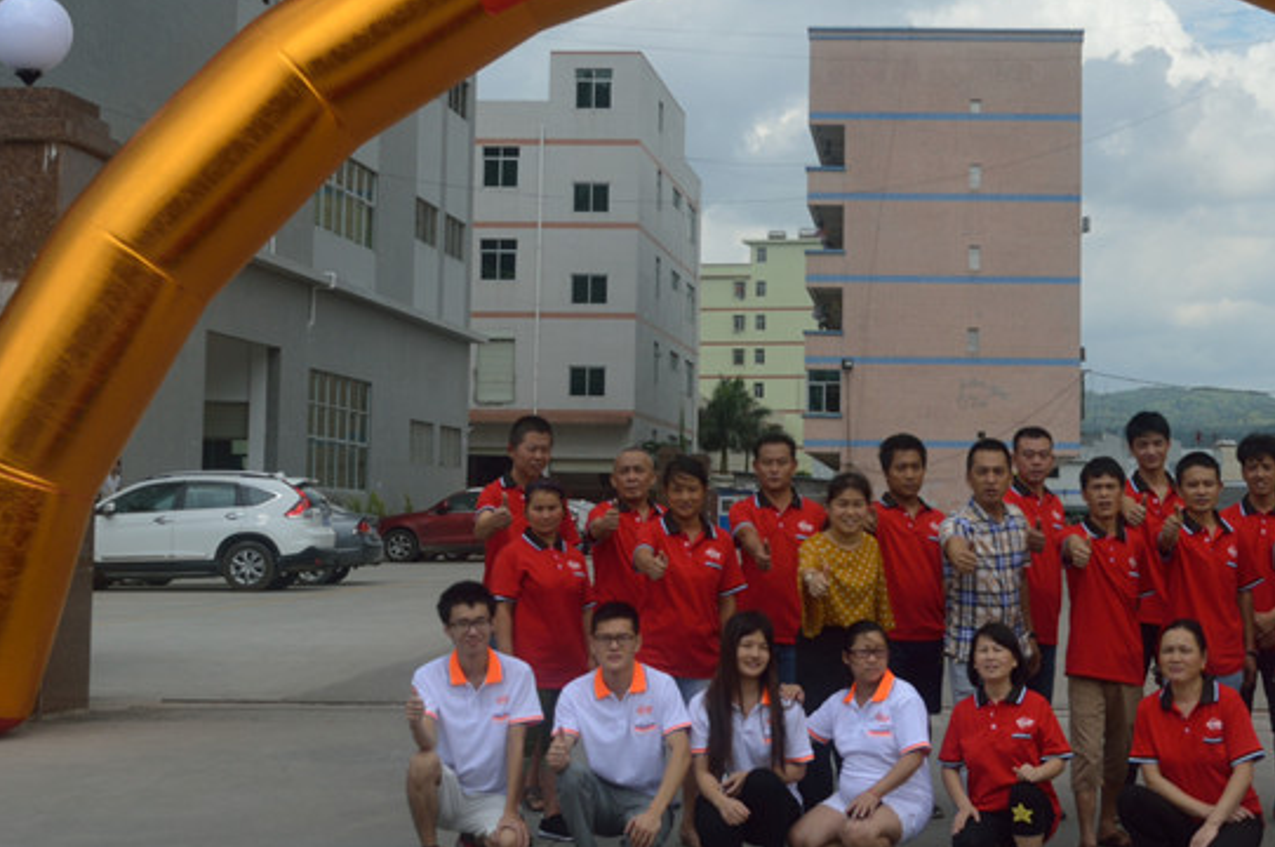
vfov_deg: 18.8
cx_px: 927
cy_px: 296
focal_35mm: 72
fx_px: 2547
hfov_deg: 27.8
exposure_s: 1/320
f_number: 9
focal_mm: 26
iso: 100
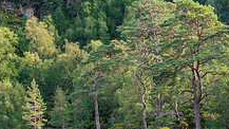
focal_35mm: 99
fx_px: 601
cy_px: 125
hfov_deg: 21.0
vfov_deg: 12.1
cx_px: 218
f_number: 7.1
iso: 200
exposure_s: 1/25
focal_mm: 17
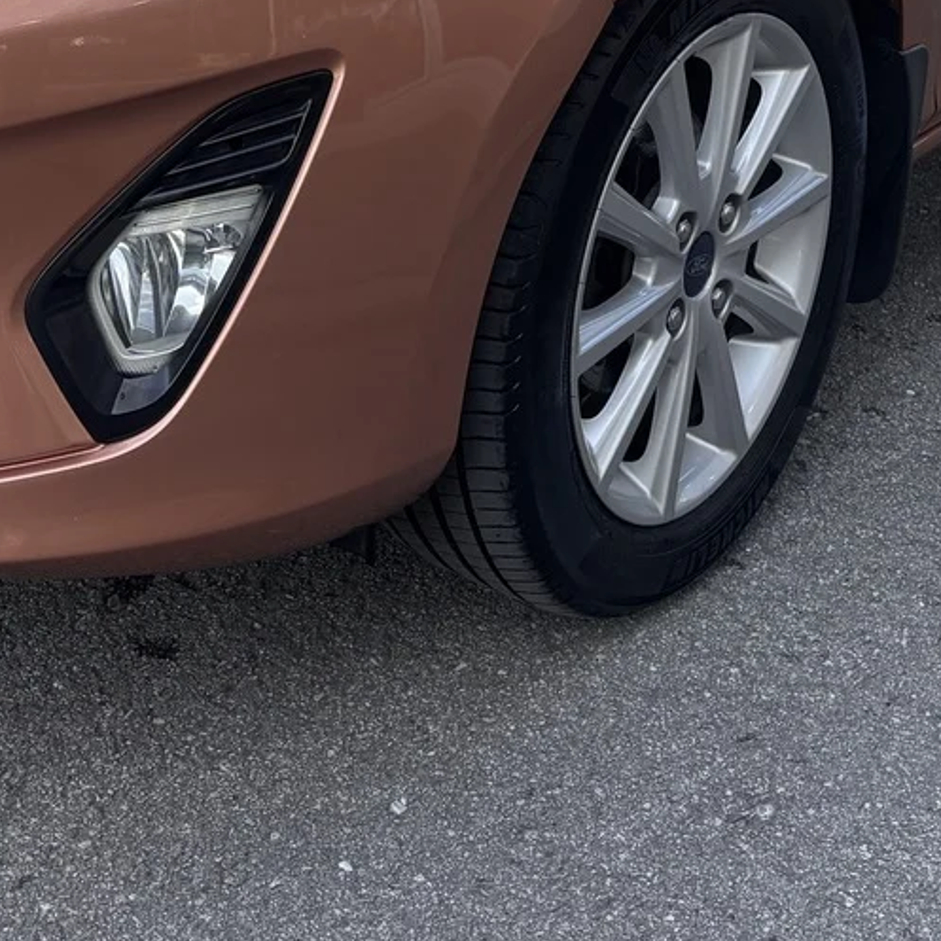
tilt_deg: -15.5
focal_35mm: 74
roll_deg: -3.3
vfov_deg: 21.9
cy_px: -144
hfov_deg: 23.2
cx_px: 280
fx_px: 2276
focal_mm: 5.96
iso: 50
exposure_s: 1/591
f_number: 1.6
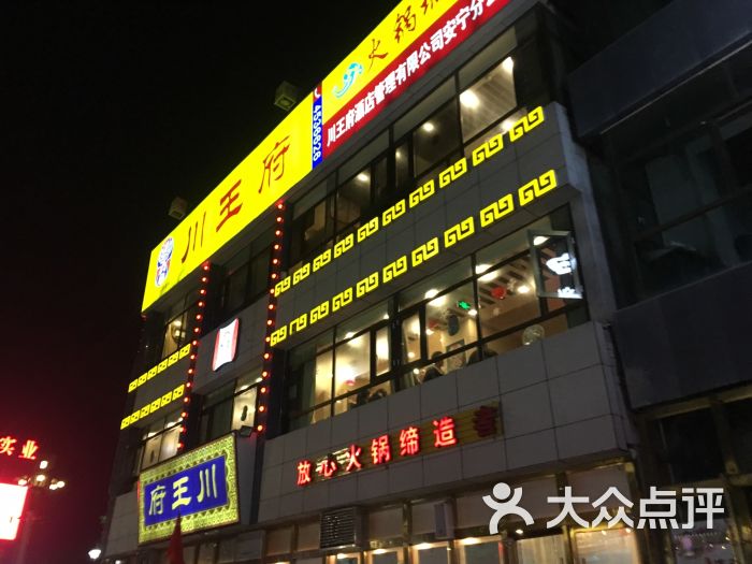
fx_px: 630
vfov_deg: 48.2
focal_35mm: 29
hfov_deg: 61.7
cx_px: 376
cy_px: 282
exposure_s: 1/10
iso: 100
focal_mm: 4.15
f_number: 2.2
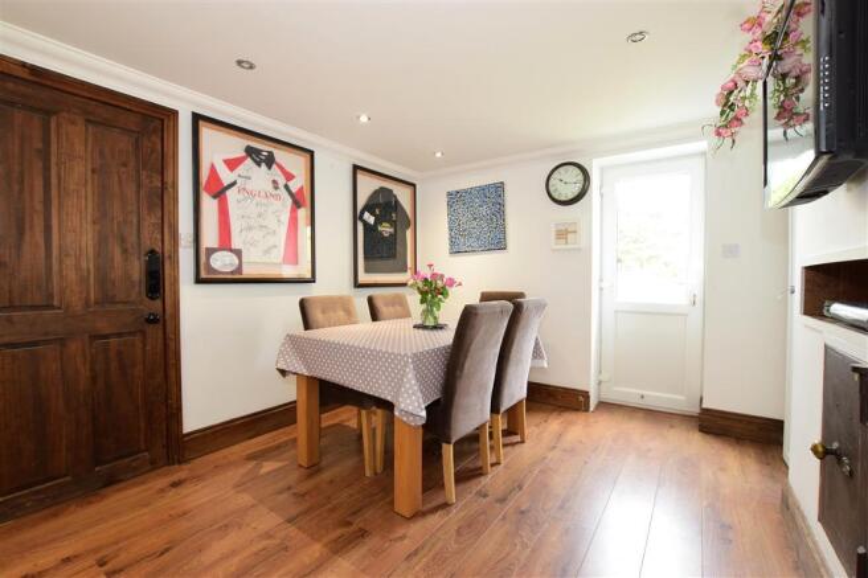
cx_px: 434
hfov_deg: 100.4
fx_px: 362
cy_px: 289
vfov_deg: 77.3
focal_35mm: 15
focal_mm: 10
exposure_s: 1/20
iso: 640
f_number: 6.3
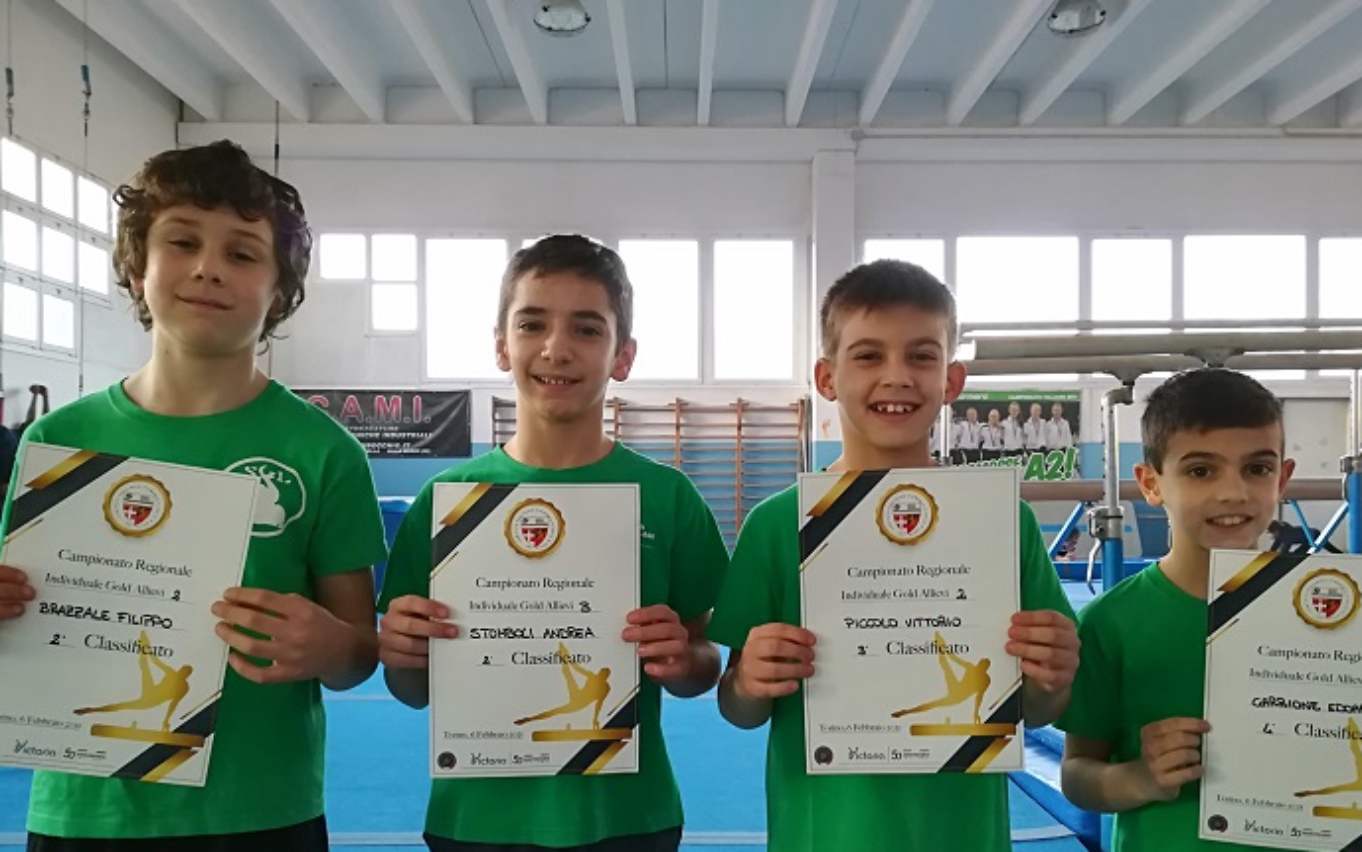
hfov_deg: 66.5
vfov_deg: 44.4
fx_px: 1040
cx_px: 688
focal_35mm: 28
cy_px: 495
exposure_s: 1/25
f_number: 2.2
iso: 320
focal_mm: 3.83
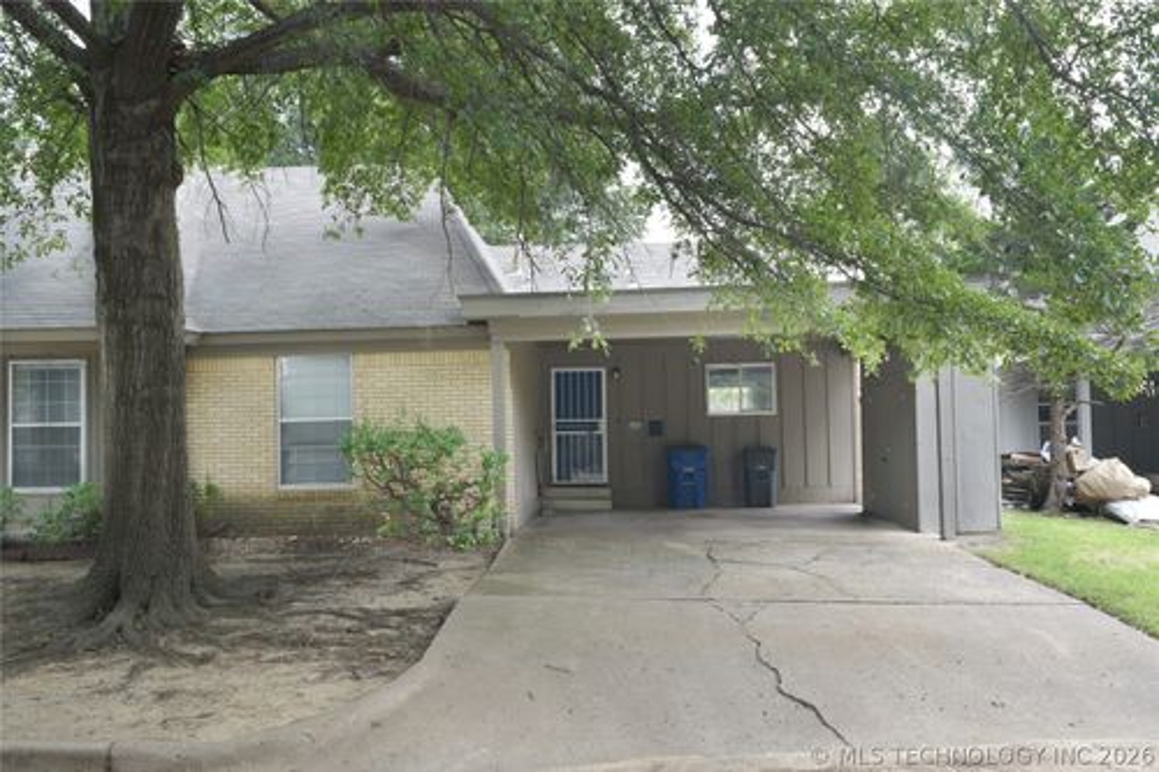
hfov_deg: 59.5
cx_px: 580
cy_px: 386
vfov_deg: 41.7
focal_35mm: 32
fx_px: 1014
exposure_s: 1/100
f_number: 9
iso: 400
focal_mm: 21
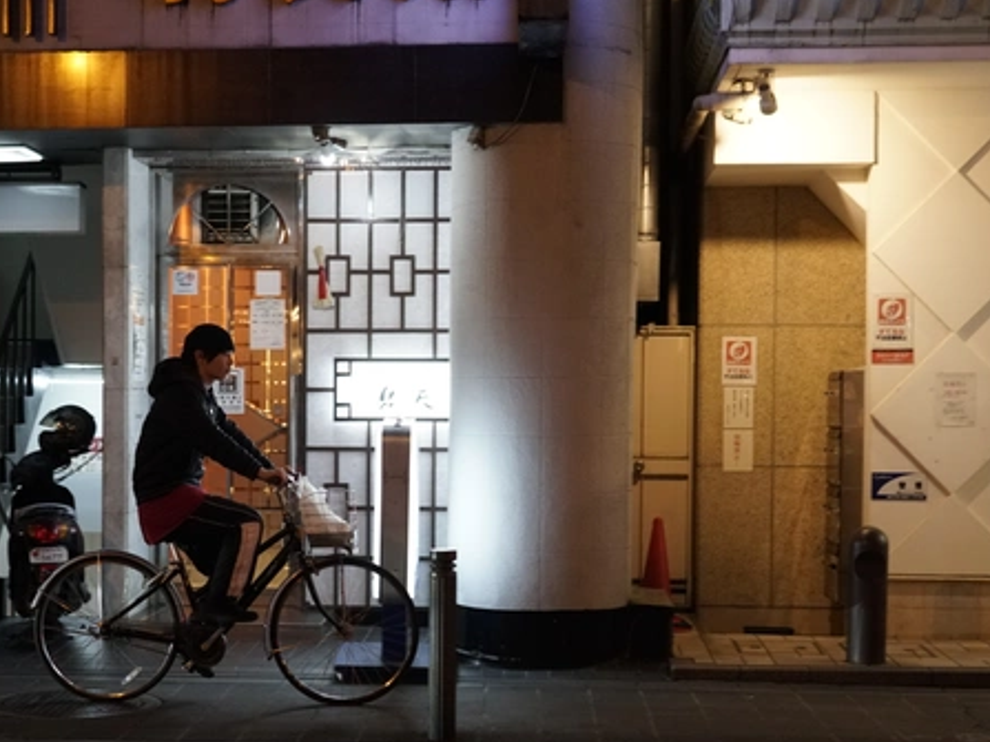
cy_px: 474
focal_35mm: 63
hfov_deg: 30.6
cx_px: 388
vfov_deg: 23.2
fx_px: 1801
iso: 1600
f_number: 2.5
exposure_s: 1/160
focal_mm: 30
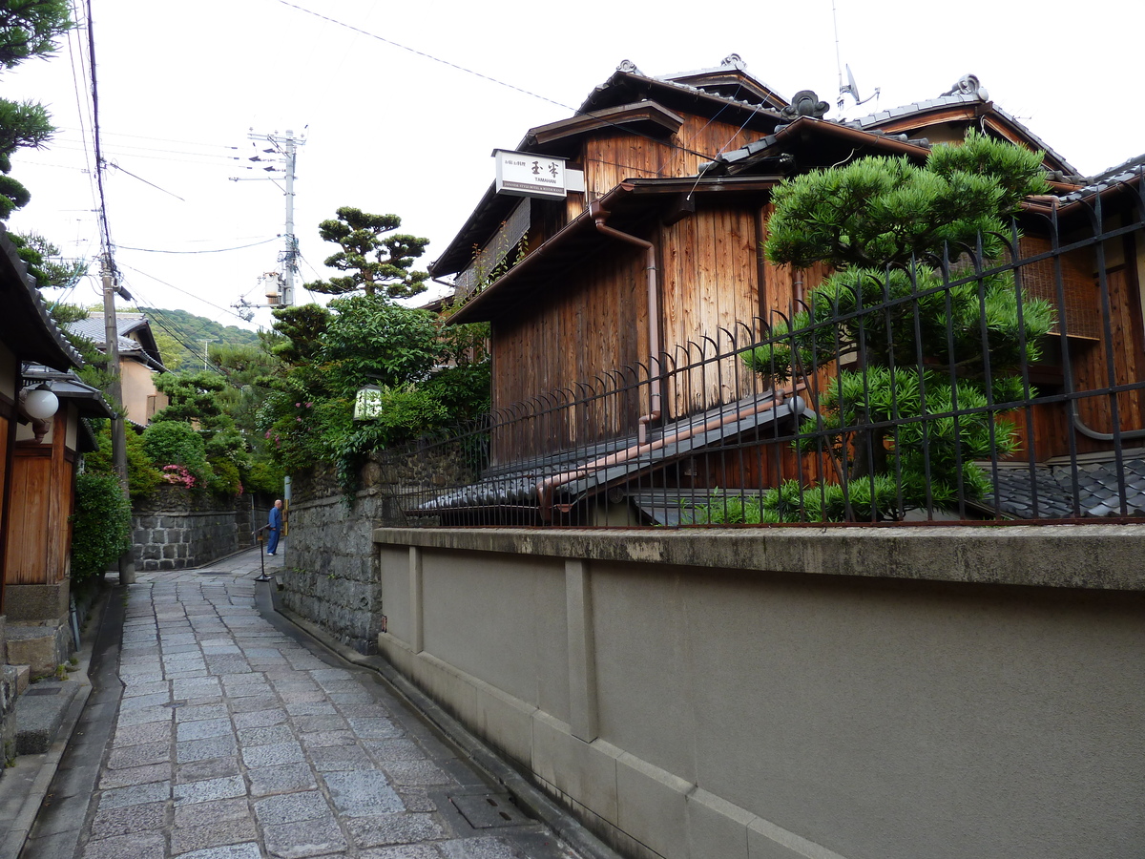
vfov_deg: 54.9
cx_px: 572
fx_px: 827
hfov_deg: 69.4
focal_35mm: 25
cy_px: 430
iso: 80
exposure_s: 1/50
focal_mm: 4.1
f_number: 3.3
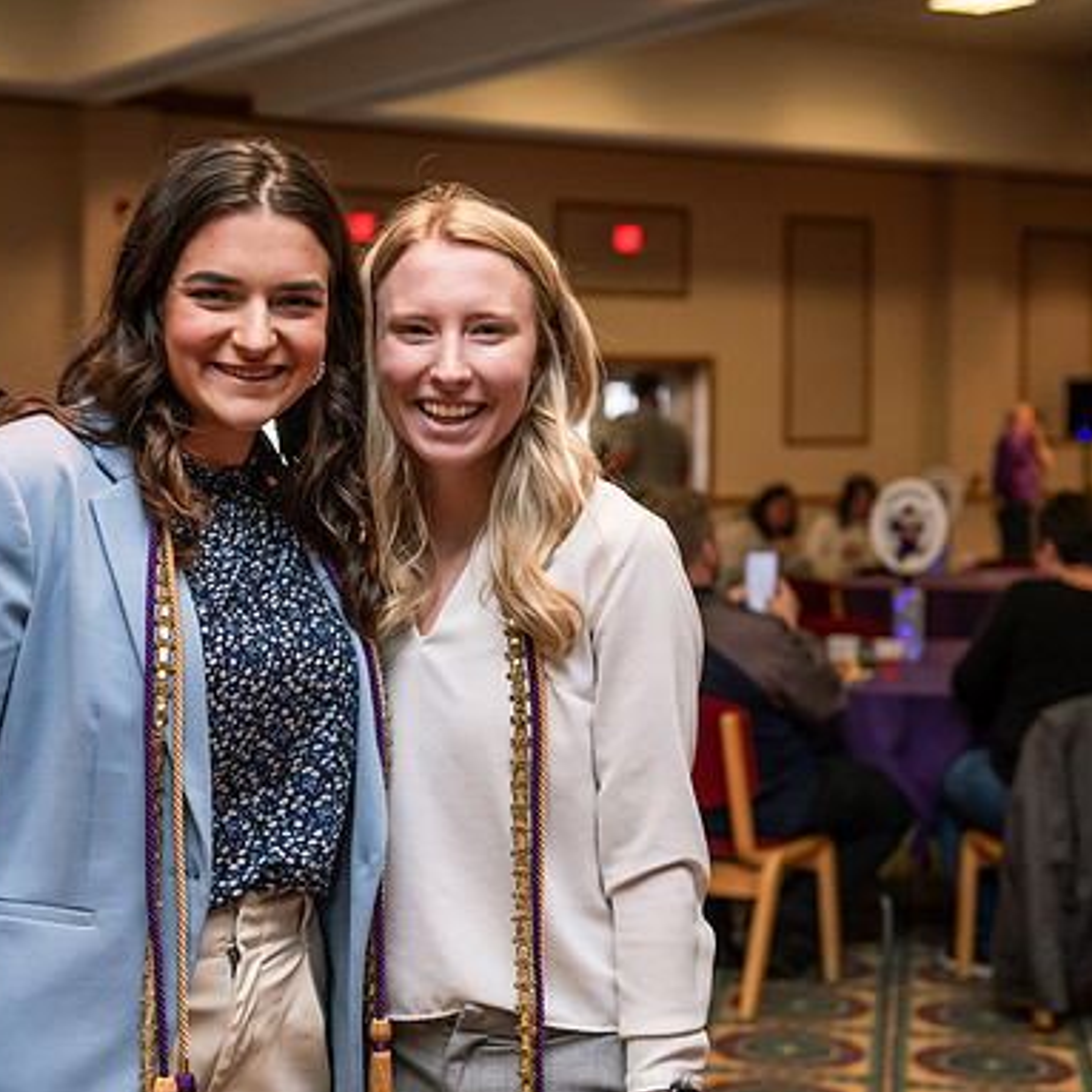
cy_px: 549
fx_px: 2391
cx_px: 334
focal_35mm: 67
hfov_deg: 25.5
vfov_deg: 25.7
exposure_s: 1/160
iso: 1000
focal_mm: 52
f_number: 3.5
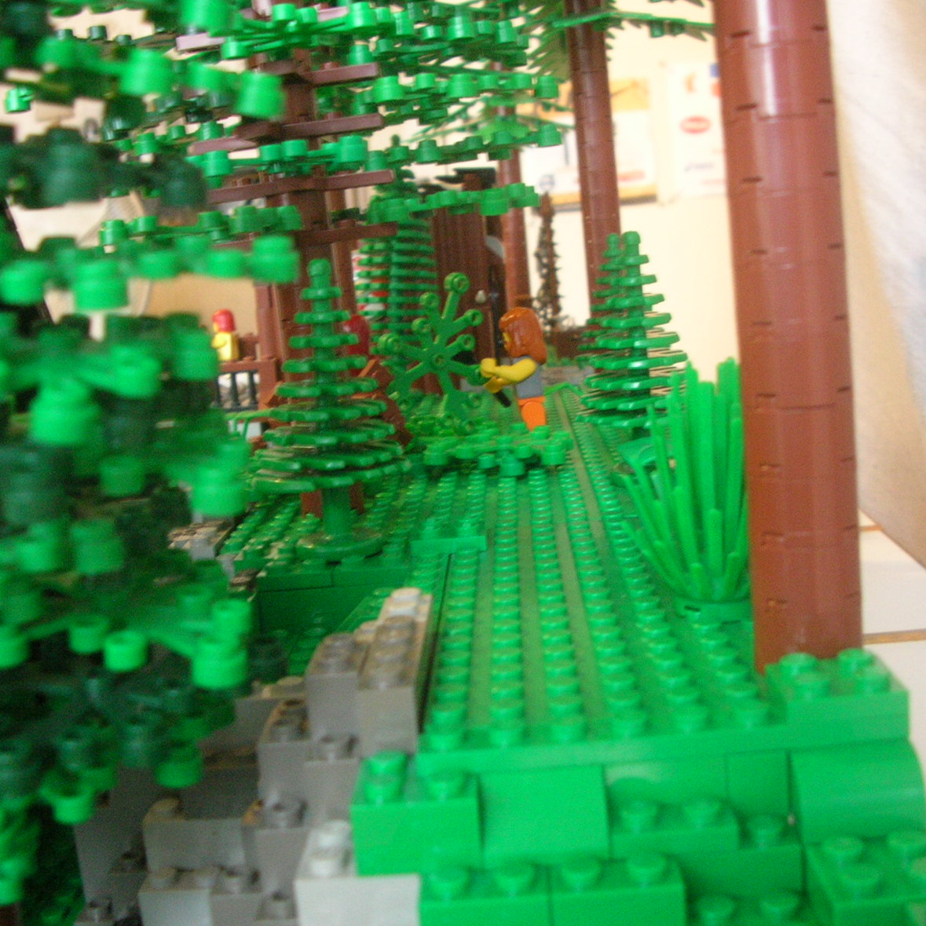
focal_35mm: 42
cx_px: 484
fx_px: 1271
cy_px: 463
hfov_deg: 40.0
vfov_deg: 40.0
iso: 185
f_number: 2.8
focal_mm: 5.8
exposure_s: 1/5.7
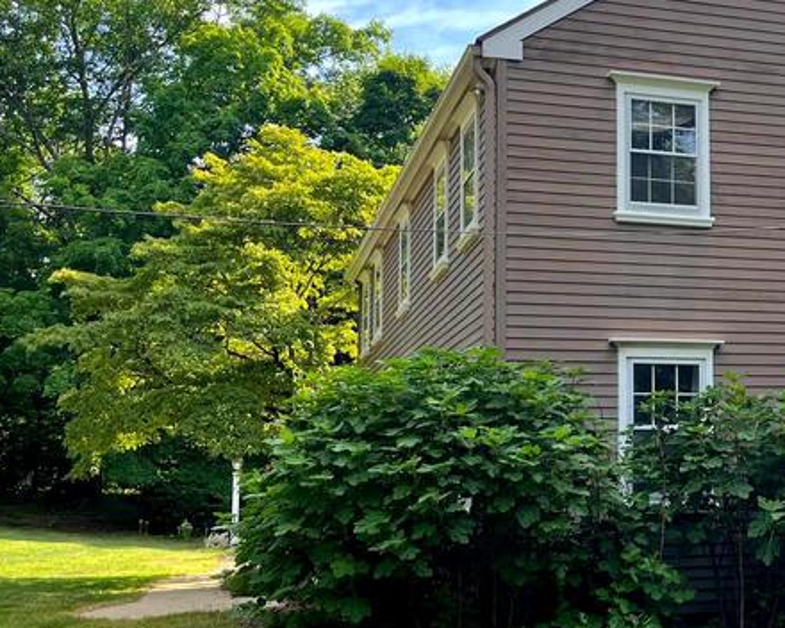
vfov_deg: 25.8
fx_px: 1371
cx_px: 751
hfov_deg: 30.1
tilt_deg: +7.9
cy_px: 312
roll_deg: +1.5
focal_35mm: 59
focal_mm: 5.1
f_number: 1.6
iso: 50
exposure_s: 1/522
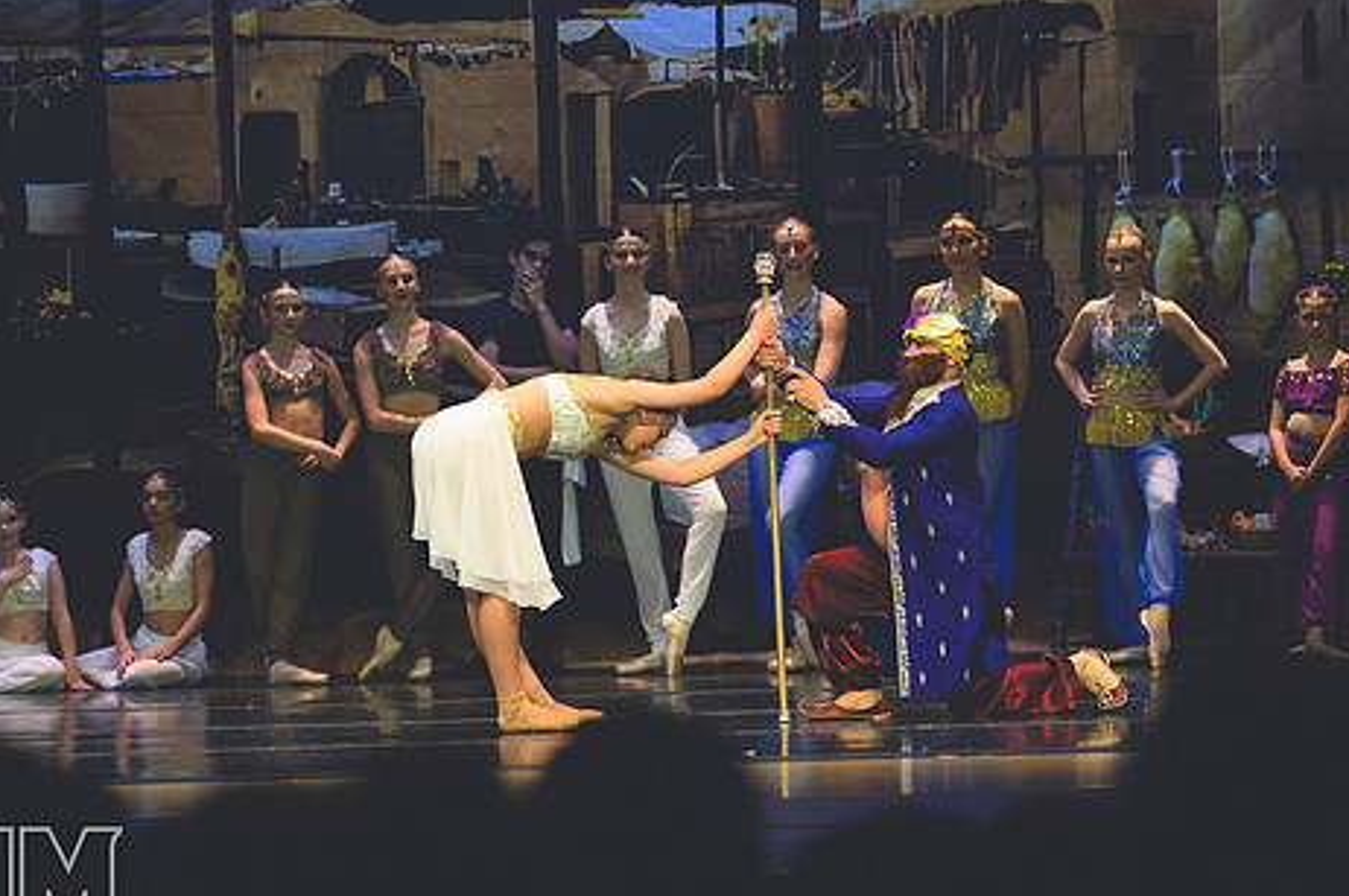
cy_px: 555
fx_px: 8796
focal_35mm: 235
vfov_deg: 5.8
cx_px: 654
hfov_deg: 8.8
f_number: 2.8
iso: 1400
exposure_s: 1/500
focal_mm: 125
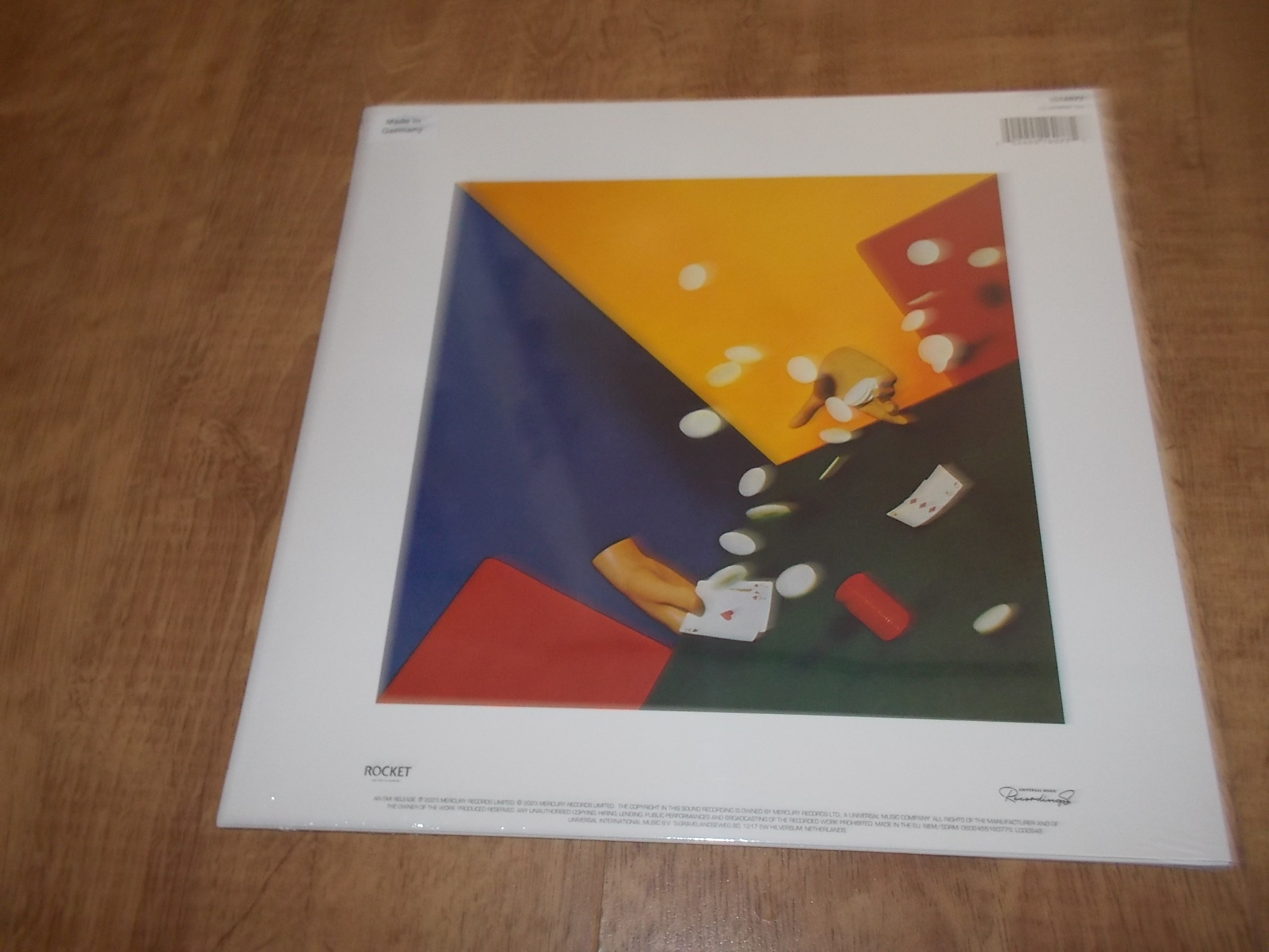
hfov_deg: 61.7
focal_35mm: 29
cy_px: 476
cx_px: 634
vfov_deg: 48.2
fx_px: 1063
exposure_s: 1/30
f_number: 3.3
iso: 200
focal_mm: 4.1
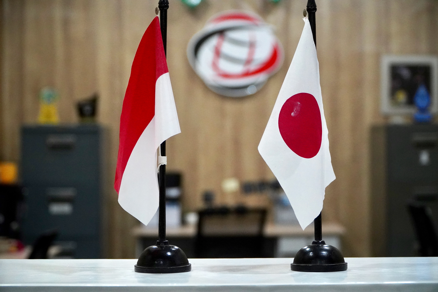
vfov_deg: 15.7
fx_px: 1058
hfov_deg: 23.4
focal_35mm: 87
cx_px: 219
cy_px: 146
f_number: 4
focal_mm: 58
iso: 4000
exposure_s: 1/160
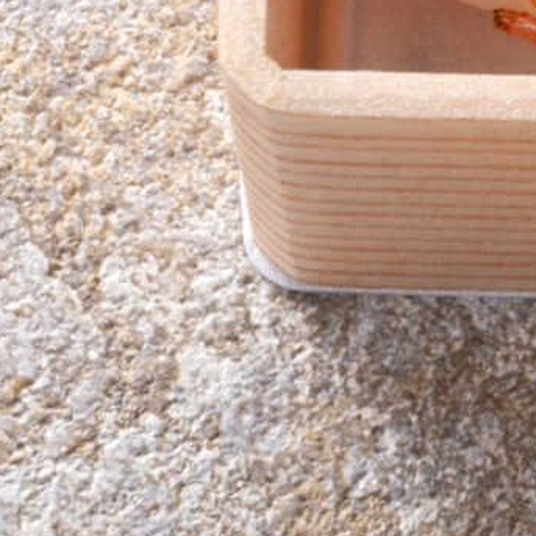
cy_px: -609
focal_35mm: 565
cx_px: 1081
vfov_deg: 3.1
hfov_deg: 3.1
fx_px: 9898
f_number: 16
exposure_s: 1/200
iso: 250
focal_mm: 89
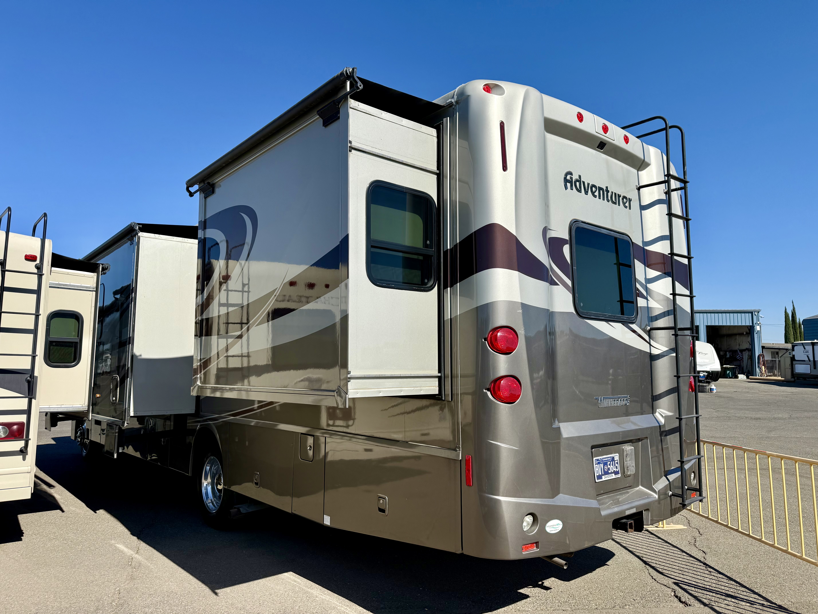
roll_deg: +0.2
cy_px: 307
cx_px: 409
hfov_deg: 71.6
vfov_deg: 56.8
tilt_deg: +5.5
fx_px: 567
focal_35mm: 24
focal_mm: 6.76
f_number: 1.78
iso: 80
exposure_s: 1/6173
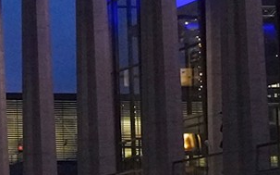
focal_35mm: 195
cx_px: -480
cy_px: 172
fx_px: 1487
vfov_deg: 6.7
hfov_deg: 9.2
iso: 8000
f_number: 8
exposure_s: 1/80
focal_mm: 29
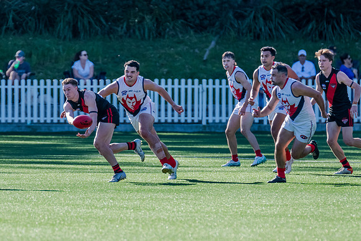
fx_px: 6698
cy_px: 129
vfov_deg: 2.1
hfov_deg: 3.1
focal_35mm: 668
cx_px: 74
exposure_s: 1/1600
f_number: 6.3
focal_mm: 420
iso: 800
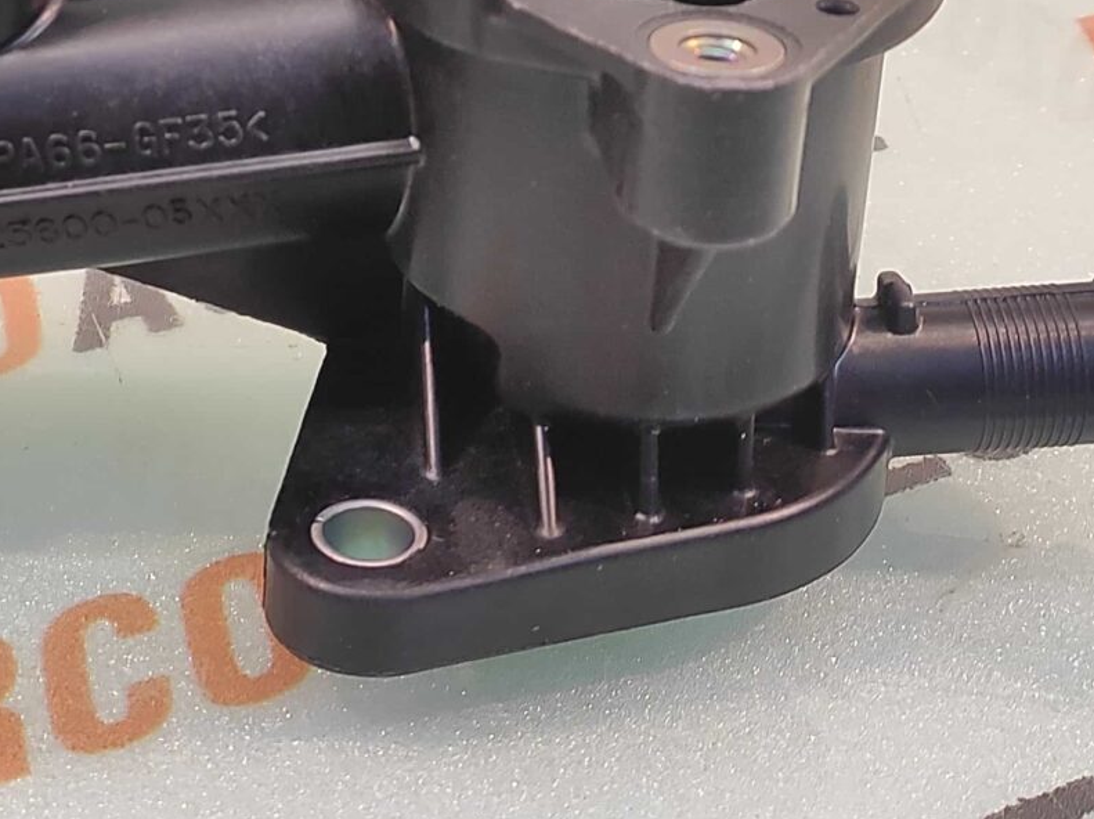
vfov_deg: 25.8
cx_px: 108
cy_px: 112
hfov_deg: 33.1
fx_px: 1737
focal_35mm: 55
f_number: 1.79
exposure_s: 1/33
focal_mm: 4.74
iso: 236
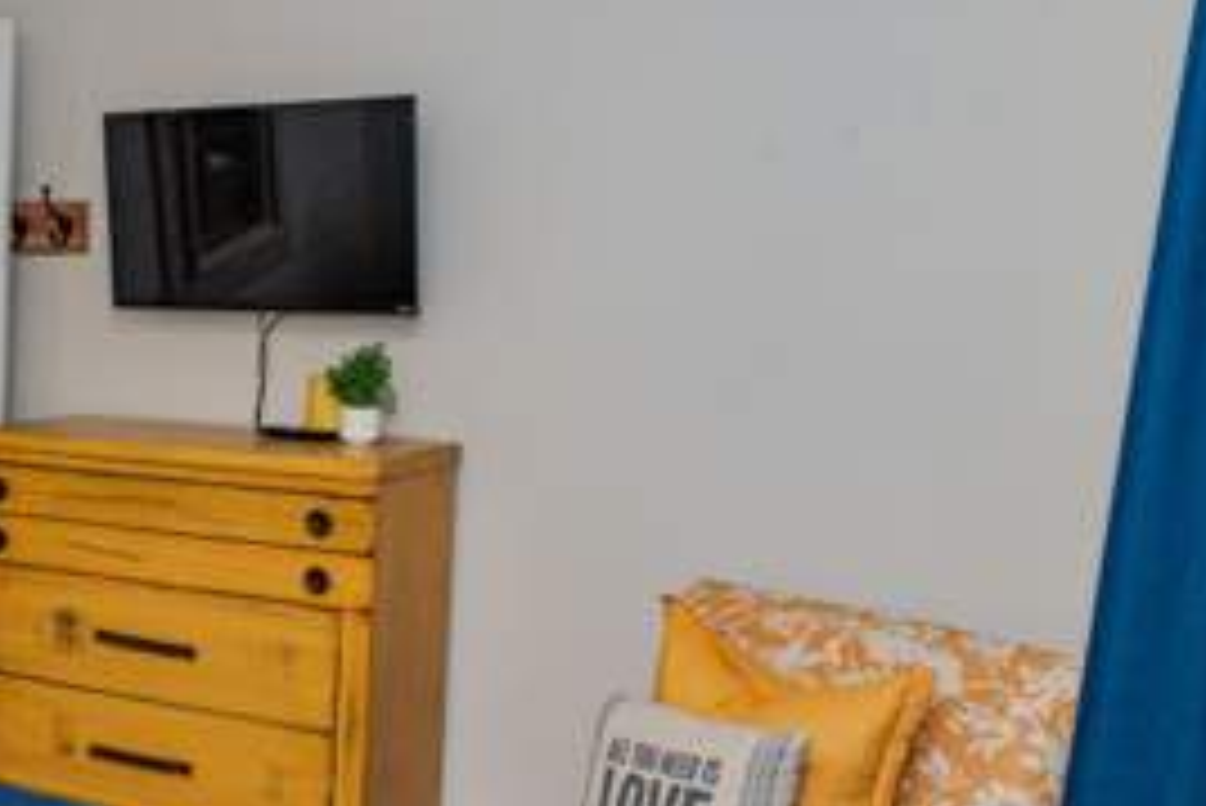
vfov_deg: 31.2
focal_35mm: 43
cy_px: 414
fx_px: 1441
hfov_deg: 42.0
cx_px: 140
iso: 400
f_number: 7.1
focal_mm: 24
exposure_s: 1/125
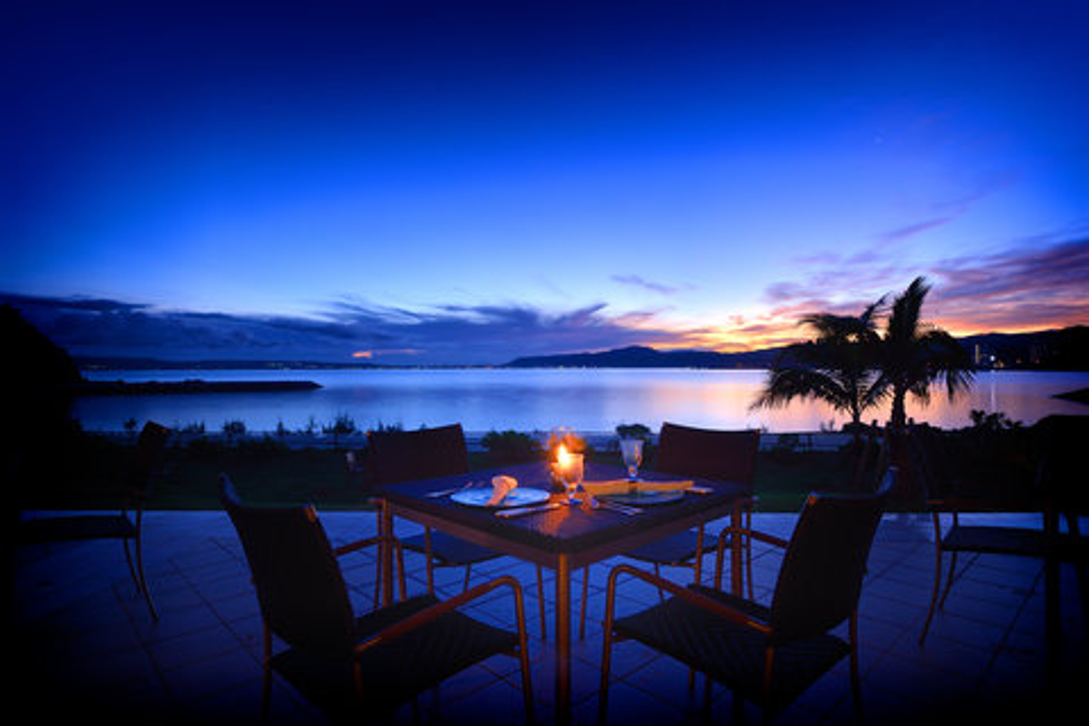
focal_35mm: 19
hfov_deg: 86.9
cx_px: 544
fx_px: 575
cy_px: 363
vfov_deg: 64.6
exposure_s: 5
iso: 100
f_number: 16
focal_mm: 19
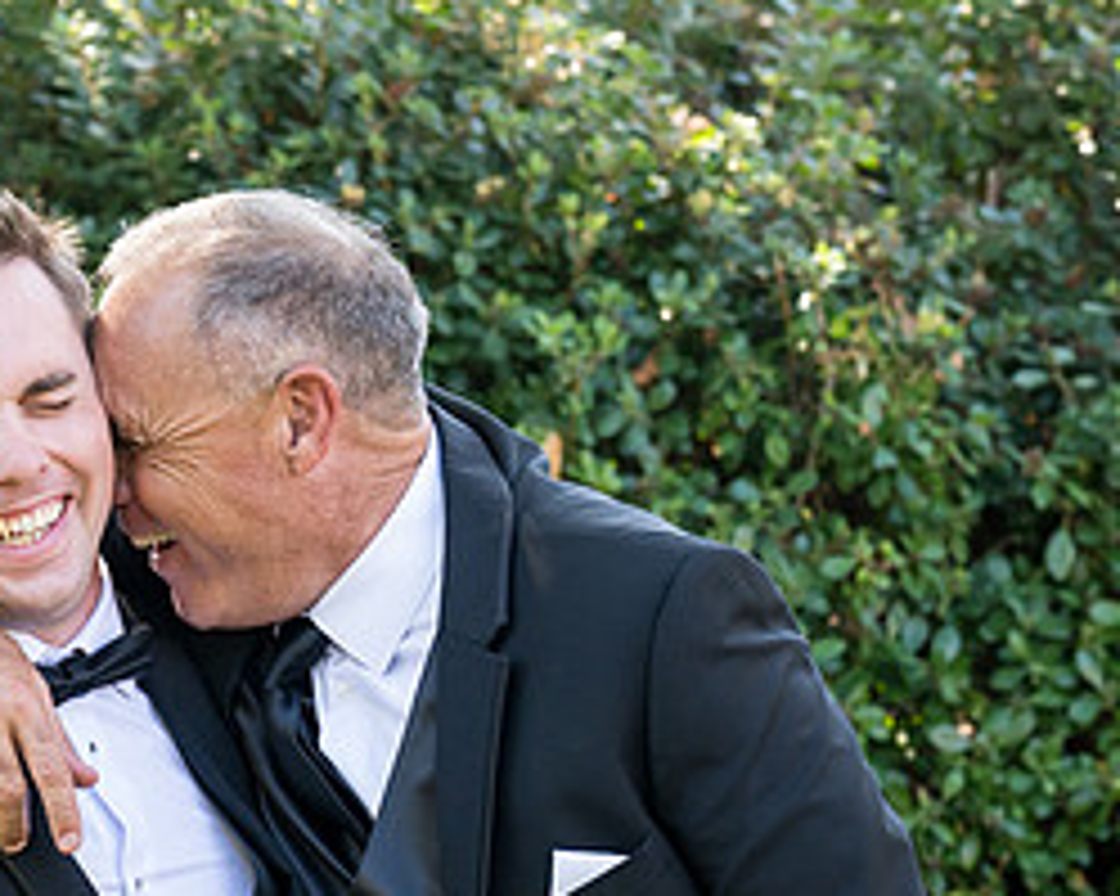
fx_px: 7223
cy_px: 544
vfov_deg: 7.1
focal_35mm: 218
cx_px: 392
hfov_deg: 8.9
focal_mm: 74
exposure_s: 1/320
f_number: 4.5
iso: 800
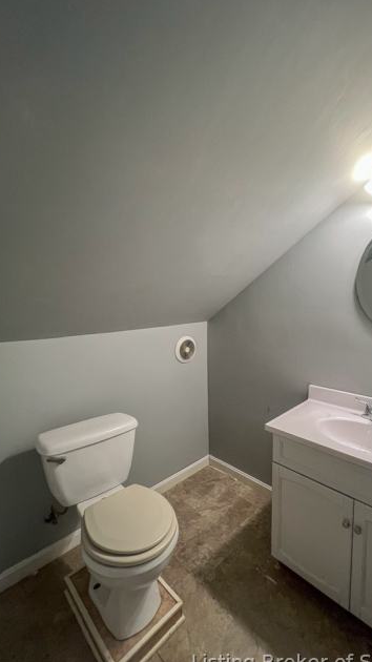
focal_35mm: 15
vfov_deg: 103.0
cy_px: 327
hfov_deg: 70.1
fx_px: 263
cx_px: 213
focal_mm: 1.57
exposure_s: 1/60
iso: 160
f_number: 1.8
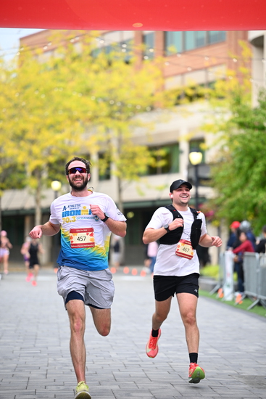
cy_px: 200
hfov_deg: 10.2
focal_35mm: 135
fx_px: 1495
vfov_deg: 15.2
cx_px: 133
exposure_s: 1/2000
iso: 1000
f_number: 2.8
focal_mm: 135
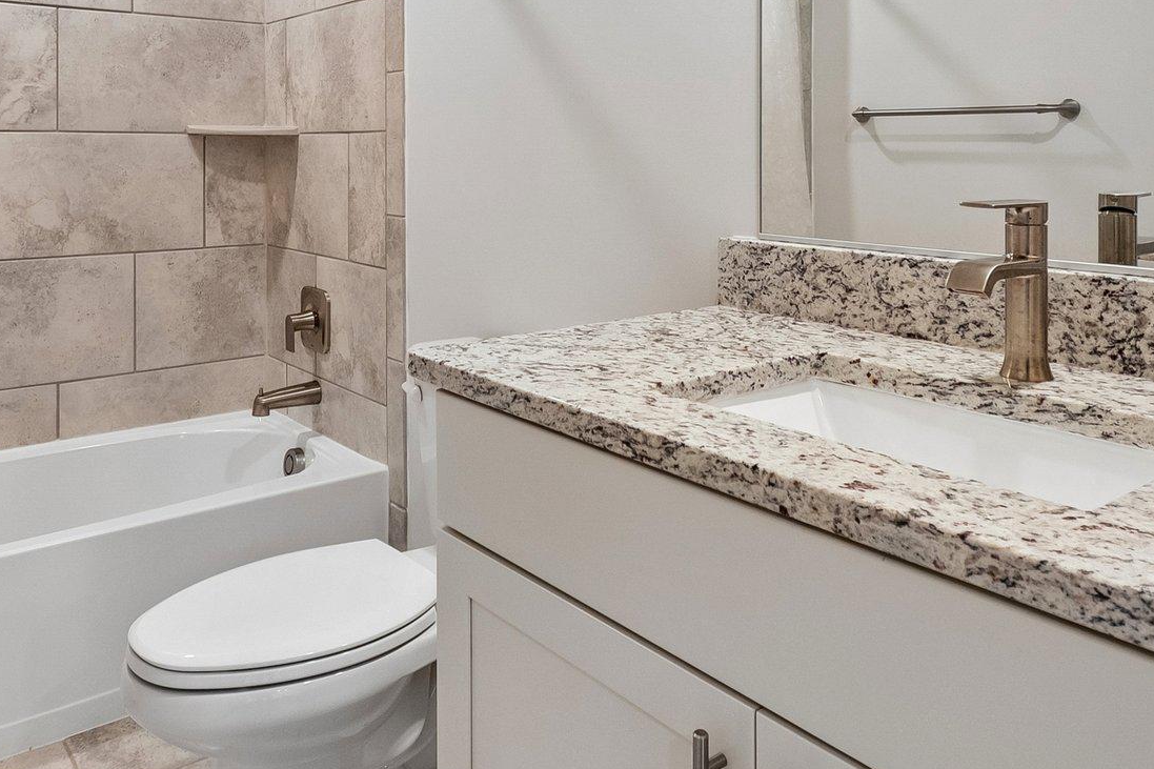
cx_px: 524
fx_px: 897
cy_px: 184
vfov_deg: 44.7
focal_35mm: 28
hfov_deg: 65.4
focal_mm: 10
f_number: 5.6
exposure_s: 1/60
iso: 400
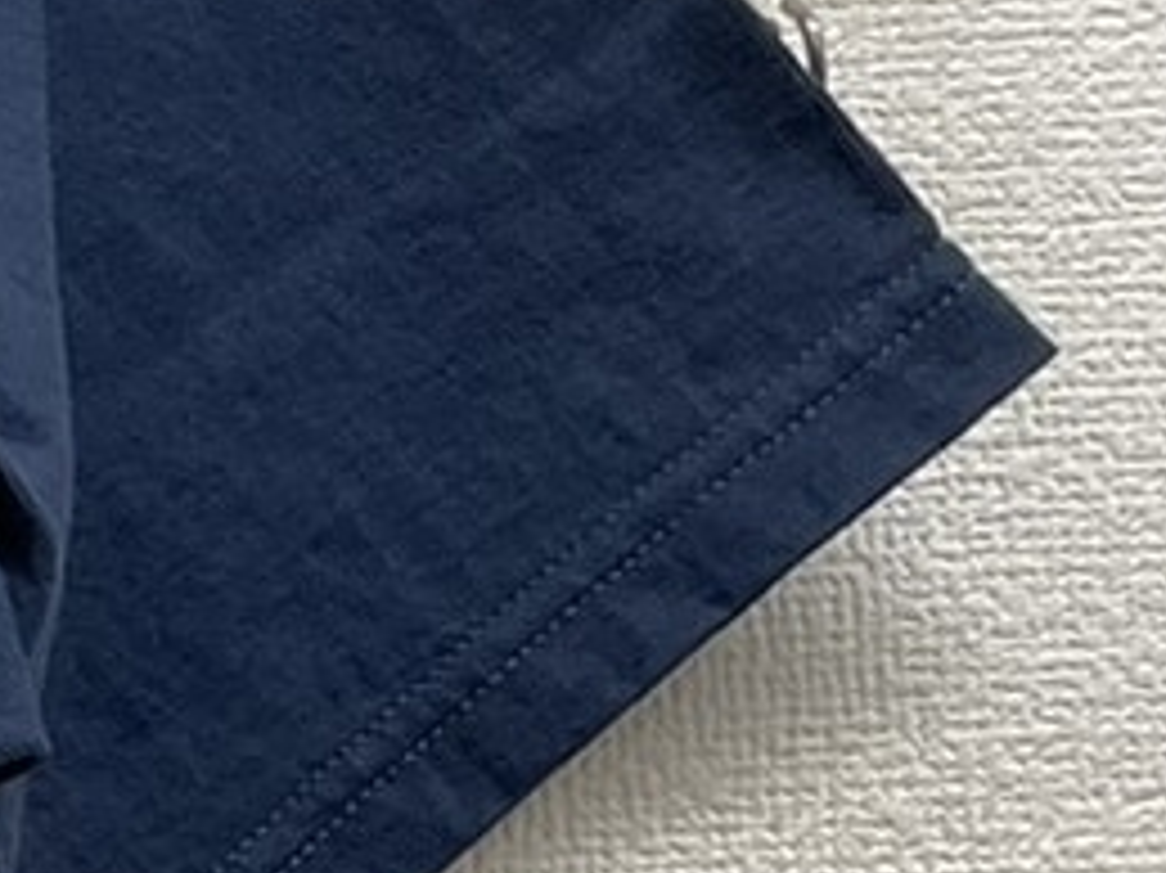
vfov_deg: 7.6
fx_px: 6498
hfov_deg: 9.1
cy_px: 1228
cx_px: -1792
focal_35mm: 193
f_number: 1.6
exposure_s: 1/121
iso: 100
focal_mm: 4.2
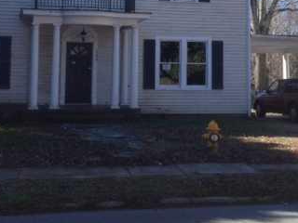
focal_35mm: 70
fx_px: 603
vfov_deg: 20.7
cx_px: 135
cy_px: 31
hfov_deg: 27.8
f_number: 2.4
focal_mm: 4.28
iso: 50
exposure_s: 1/525
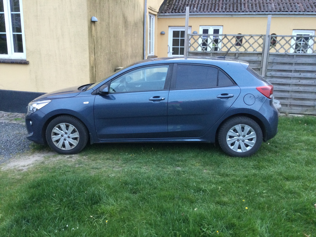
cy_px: 118
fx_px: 283
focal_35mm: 31
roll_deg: -0.6
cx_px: 158
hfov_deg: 58.4
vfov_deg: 45.4
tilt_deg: -12.9
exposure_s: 1/33
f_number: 2.4
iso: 125
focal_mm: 3.3
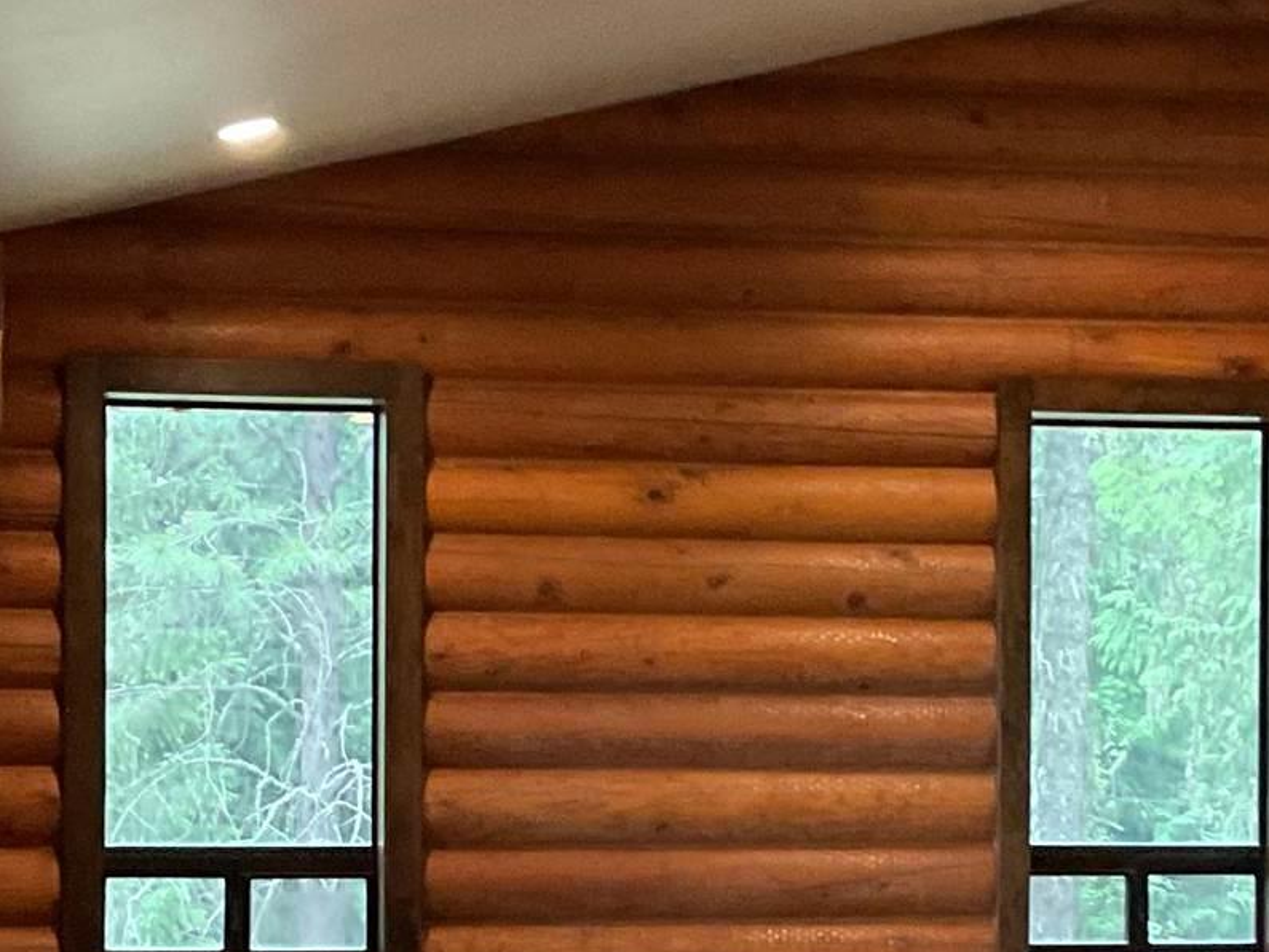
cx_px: 830
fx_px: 4108
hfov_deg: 17.5
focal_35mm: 112
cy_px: 738
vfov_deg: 13.2
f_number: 1.8
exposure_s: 1/60
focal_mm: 3
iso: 160
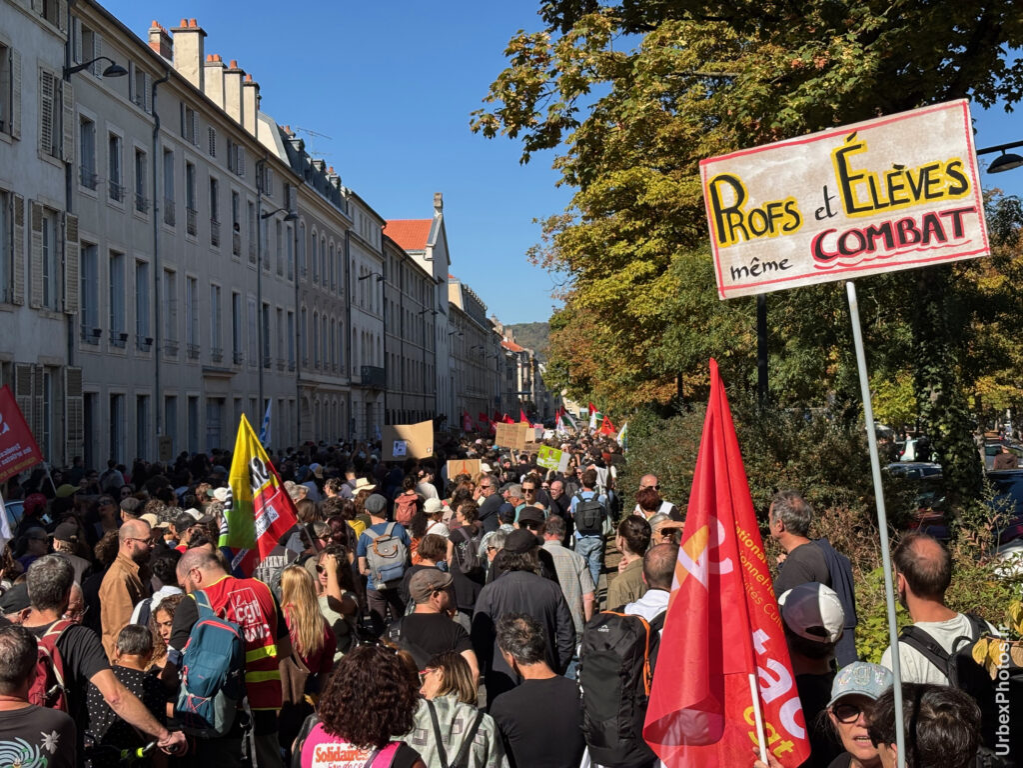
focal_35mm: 52
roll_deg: -0.2
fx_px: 1537
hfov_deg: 36.8
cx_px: 512
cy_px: 384
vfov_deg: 28.0
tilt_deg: +2.0
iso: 32
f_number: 1.6
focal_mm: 5.96
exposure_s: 1/2062
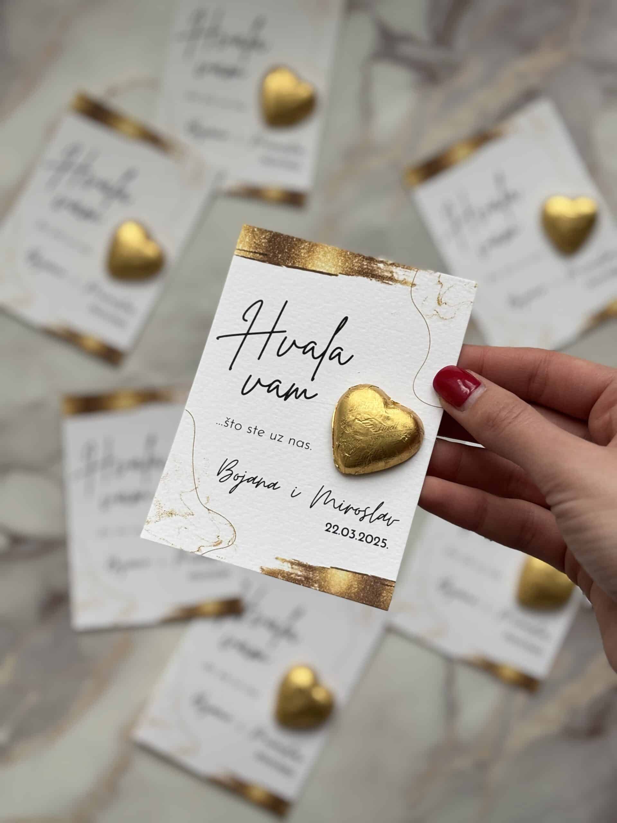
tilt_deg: -84.8
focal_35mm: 52
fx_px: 1236
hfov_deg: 28.0
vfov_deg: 36.8
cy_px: 412
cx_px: 308
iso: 50
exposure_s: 1/60
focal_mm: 5.96
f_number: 1.6
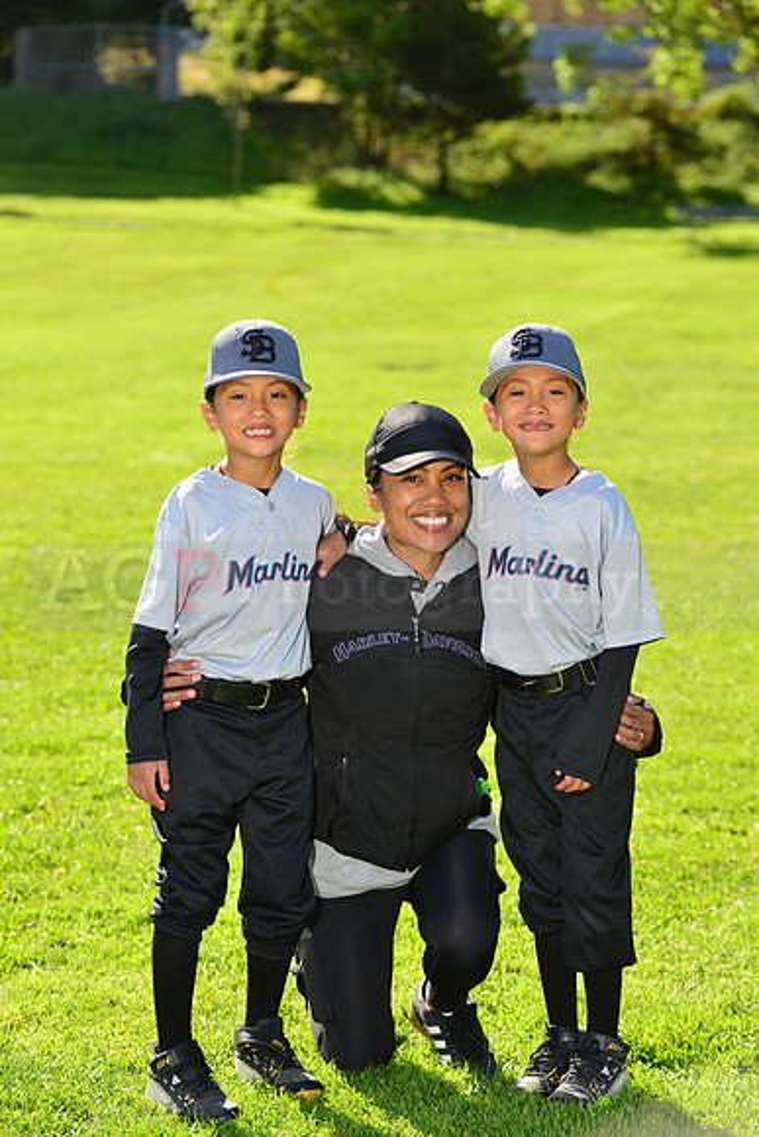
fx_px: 3160
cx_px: 380
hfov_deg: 13.7
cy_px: 568
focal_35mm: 100
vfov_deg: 20.4
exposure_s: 1/250
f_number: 5
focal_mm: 100
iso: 100
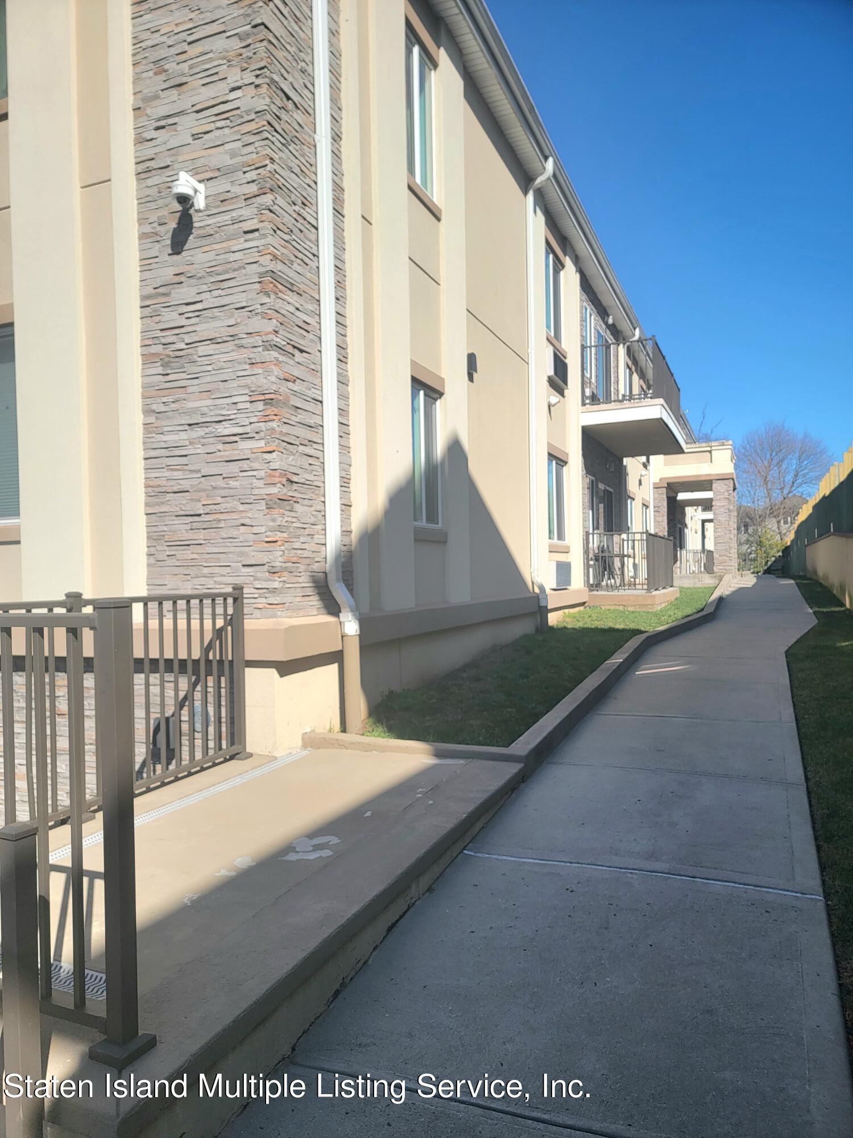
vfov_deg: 71.6
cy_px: 569
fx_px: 789
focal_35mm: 24
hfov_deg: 56.8
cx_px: 426
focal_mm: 6.7
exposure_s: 1/1111
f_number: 1.8
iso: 16
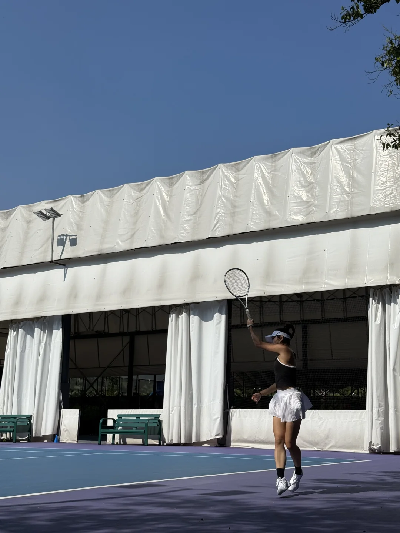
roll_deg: -1.4
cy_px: 266
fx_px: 740
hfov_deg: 30.3
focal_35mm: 48
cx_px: 200
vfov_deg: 39.7
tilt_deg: +12.6
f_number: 1.78
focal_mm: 6.76
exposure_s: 1/11364
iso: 64
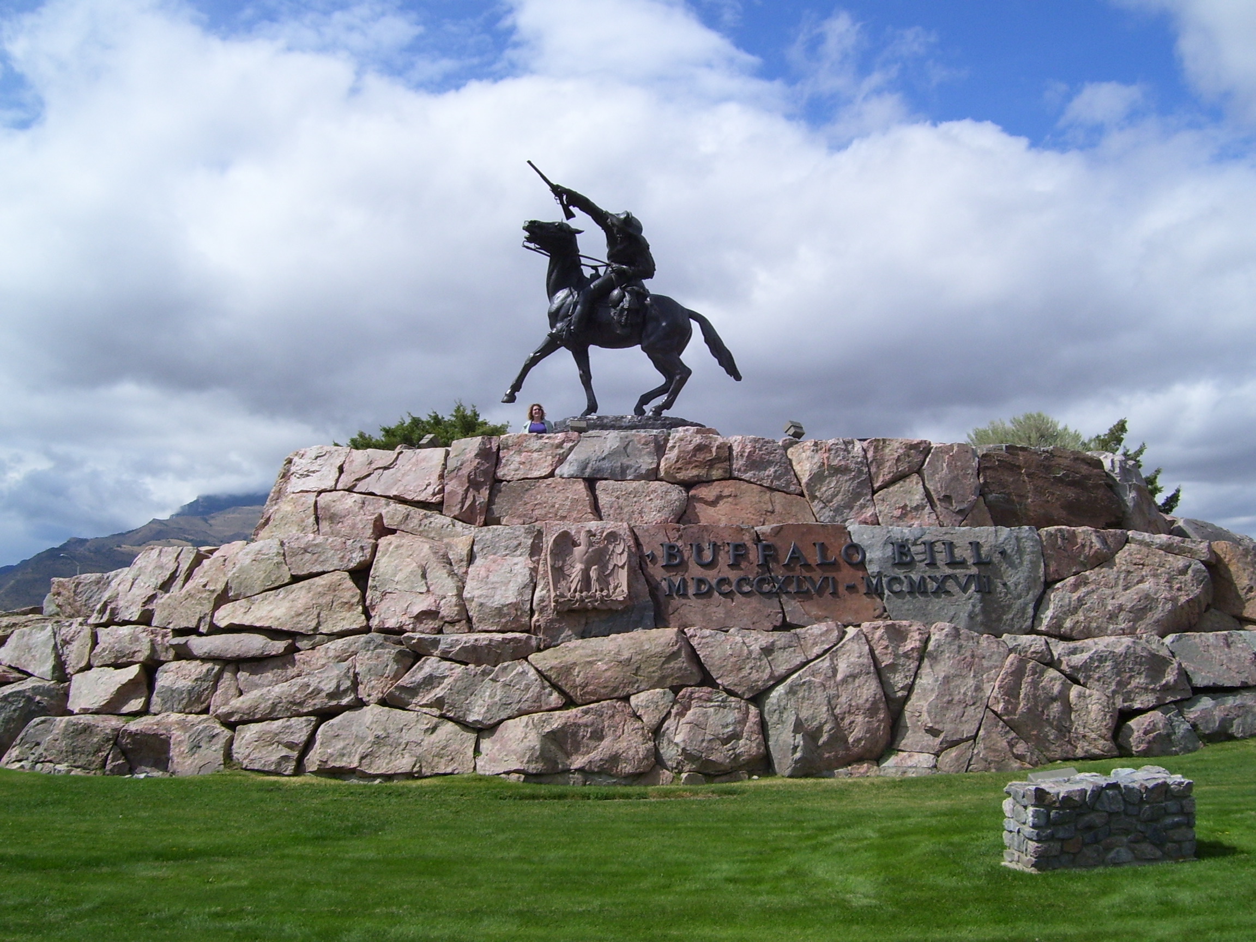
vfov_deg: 39.7
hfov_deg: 51.4
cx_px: 628
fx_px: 1306
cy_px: 471
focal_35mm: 36
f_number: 4.8
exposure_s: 1/1000
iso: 80
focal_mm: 6
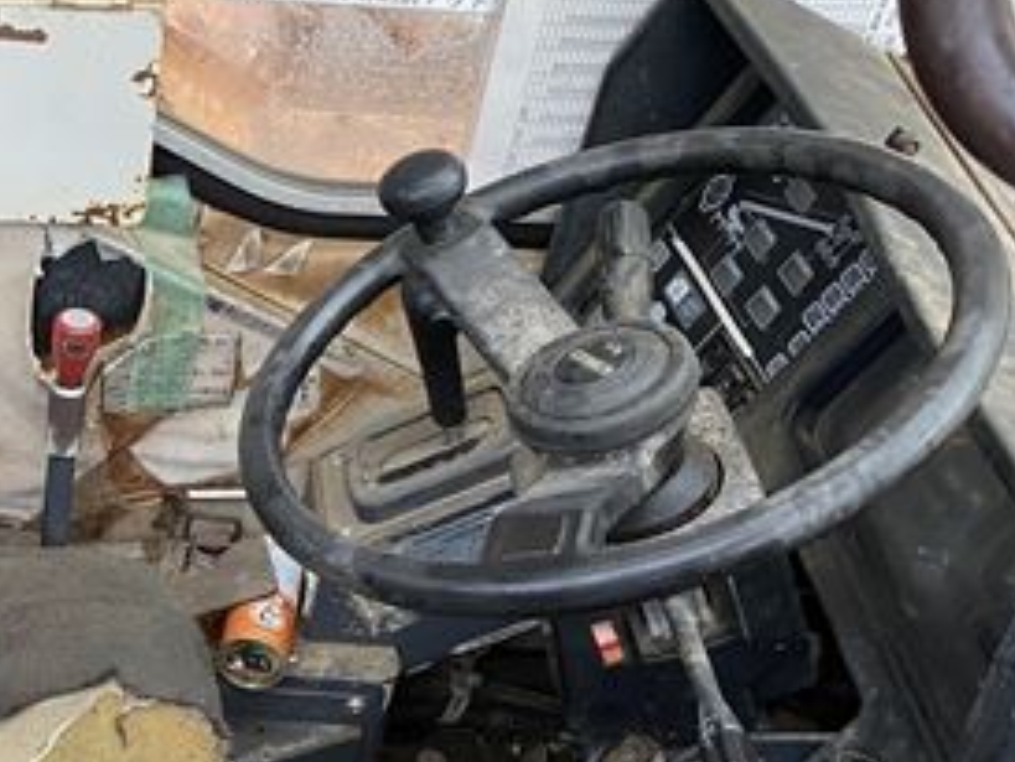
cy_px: 569
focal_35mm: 61
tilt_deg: -39.2
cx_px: -33
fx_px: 1789
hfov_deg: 29.3
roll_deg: -2.1
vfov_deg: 23.8
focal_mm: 4.25
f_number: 1.8
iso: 160
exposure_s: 1/60
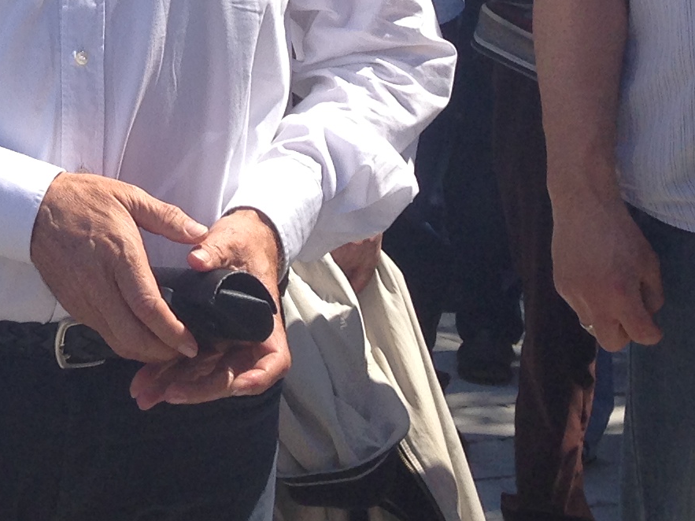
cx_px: -218
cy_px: -235
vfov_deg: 11.7
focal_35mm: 122
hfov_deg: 15.4
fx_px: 2449
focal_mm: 4.13
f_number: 2.4
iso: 50
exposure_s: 1/1232
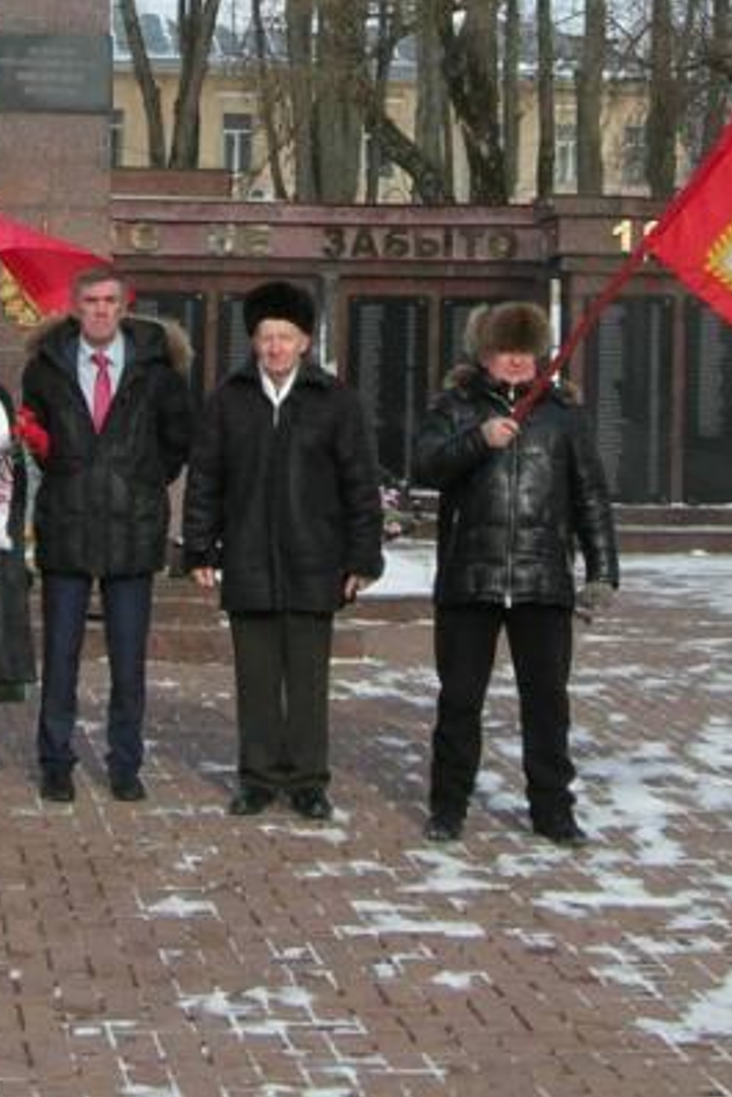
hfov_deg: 13.4
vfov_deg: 19.7
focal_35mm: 102
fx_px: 3108
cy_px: 124
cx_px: 268
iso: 64
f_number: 4.8
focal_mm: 7.8
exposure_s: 1/434
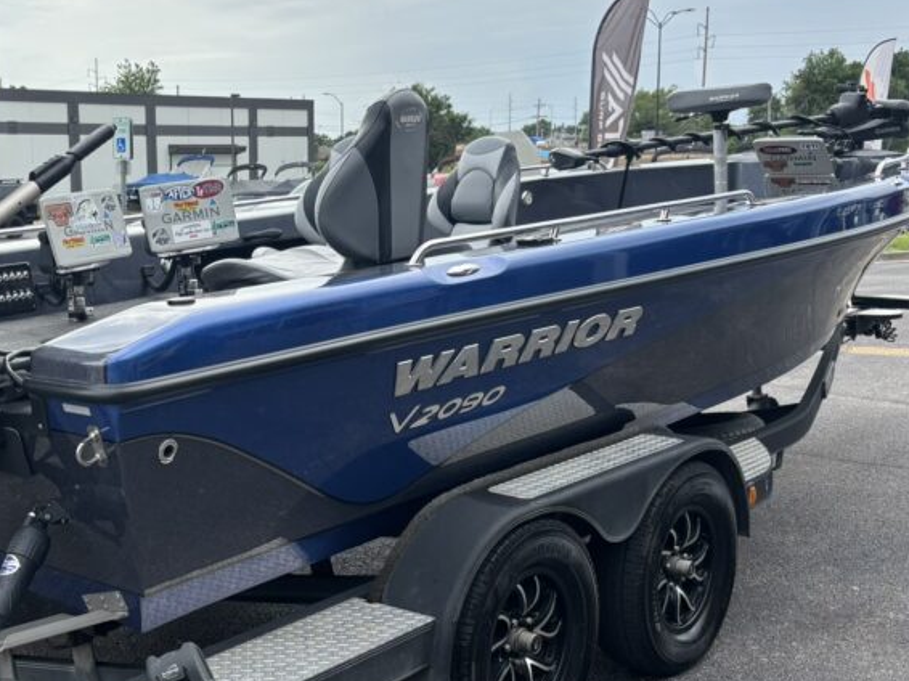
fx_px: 1286
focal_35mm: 49
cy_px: 392
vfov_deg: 29.6
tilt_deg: -9.4
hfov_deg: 37.9
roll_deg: +0.9
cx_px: 224
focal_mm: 5.96
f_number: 1.6
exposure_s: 1/1477
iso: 50
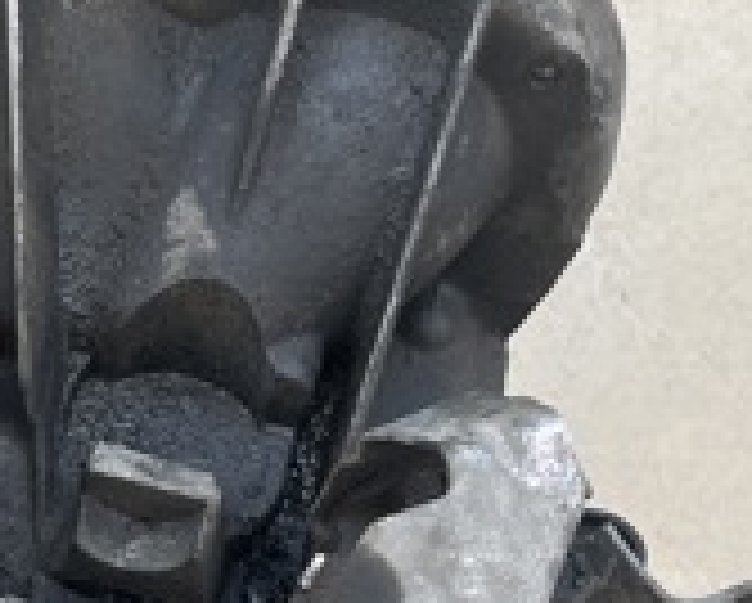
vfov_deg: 15.5
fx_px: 2161
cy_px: 664
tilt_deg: -28.2
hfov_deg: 18.4
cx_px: -230
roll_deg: -0.8
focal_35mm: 97
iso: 50
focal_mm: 5.1
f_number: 1.6
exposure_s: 1/363
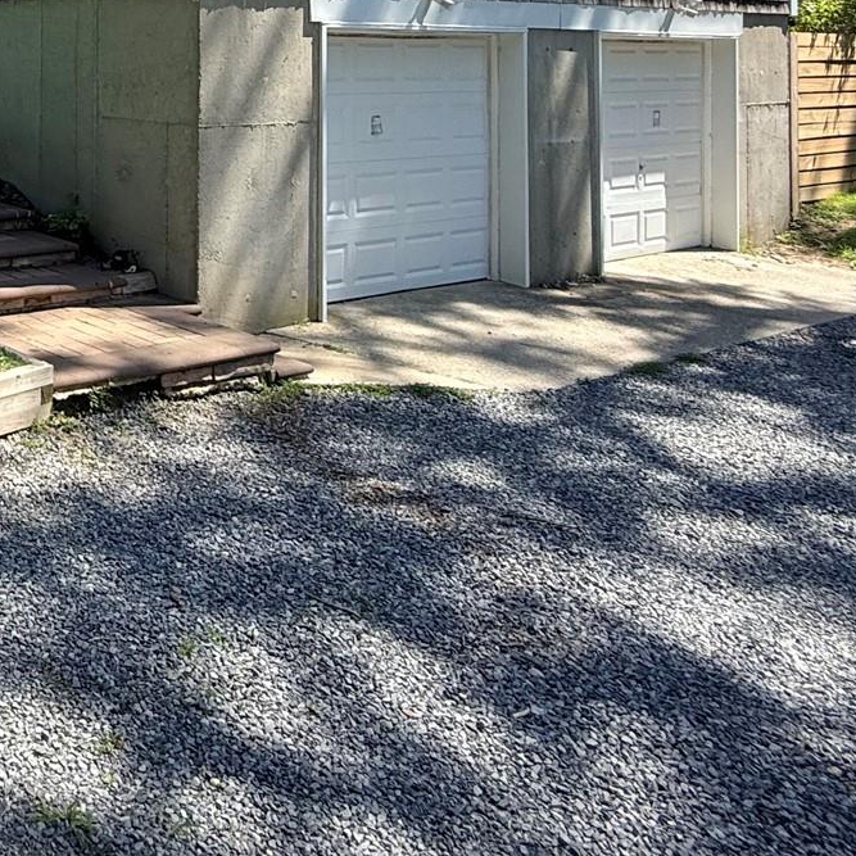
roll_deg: -0.9
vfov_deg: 39.4
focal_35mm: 38
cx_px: -101
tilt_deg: +1.8
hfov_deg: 36.6
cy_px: 26
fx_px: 1063
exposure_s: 1/664
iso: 50
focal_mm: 2.22
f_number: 2.2
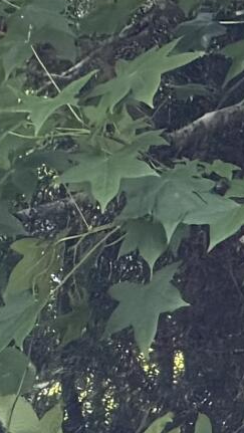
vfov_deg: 2.8
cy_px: -300
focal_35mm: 758
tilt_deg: +7.8
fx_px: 8703
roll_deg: +2.3
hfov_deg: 1.6
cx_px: 1185
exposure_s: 1/121
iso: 100
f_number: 2.8
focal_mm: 16.89
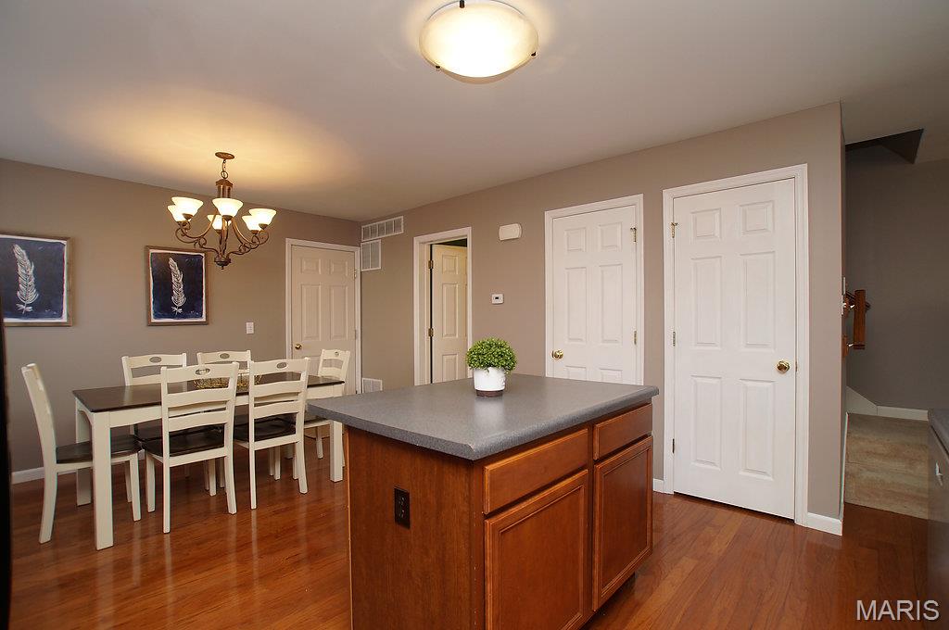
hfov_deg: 95.1
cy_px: 315
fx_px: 434
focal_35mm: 16
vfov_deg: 71.9
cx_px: 474
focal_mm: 11
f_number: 4.5
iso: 250
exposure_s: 1/60
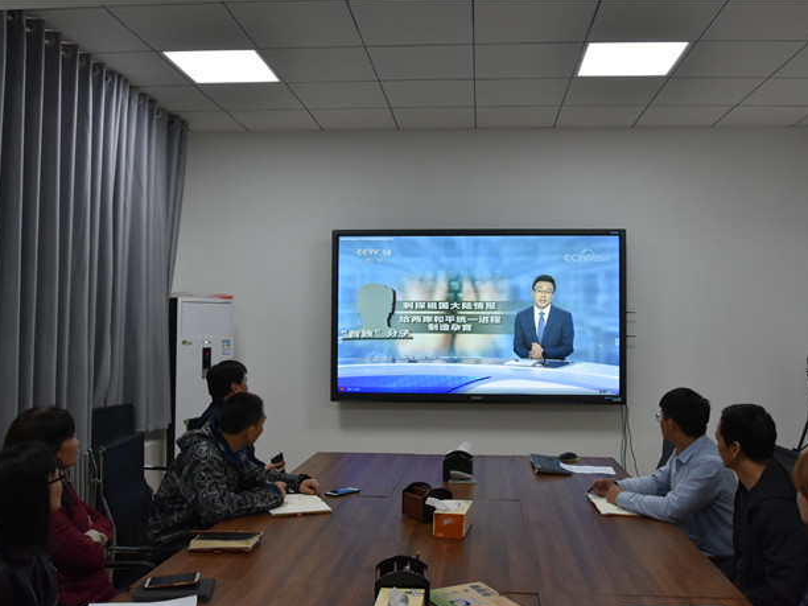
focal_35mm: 33
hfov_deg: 55.3
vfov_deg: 42.9
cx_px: 433
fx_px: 770
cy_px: 304
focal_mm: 20
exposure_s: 1/100
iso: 800
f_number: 5
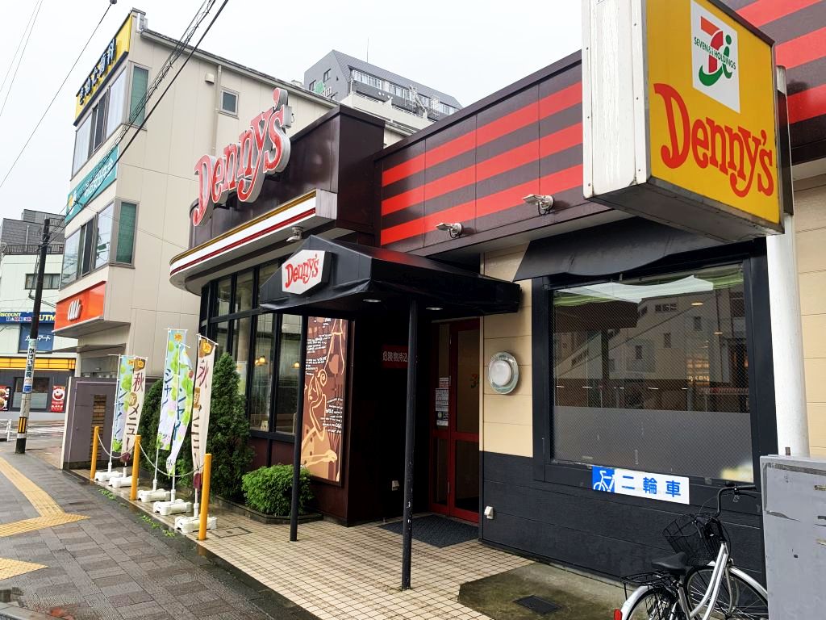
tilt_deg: +9.1
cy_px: 310
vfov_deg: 53.1
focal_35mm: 26
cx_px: 413
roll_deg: -0.9
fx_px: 620
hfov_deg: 67.3
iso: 25
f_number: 1.8
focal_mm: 4.25
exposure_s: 1/173
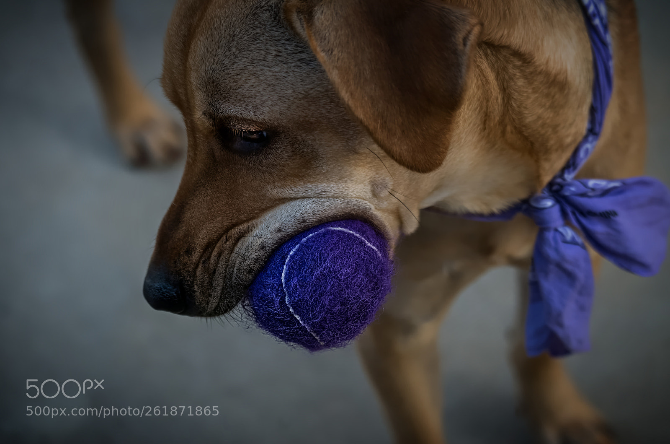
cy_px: 222
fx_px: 2173
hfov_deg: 17.5
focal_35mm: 117
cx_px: 335
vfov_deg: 11.7
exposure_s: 1/125
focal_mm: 78
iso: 280
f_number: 4.5
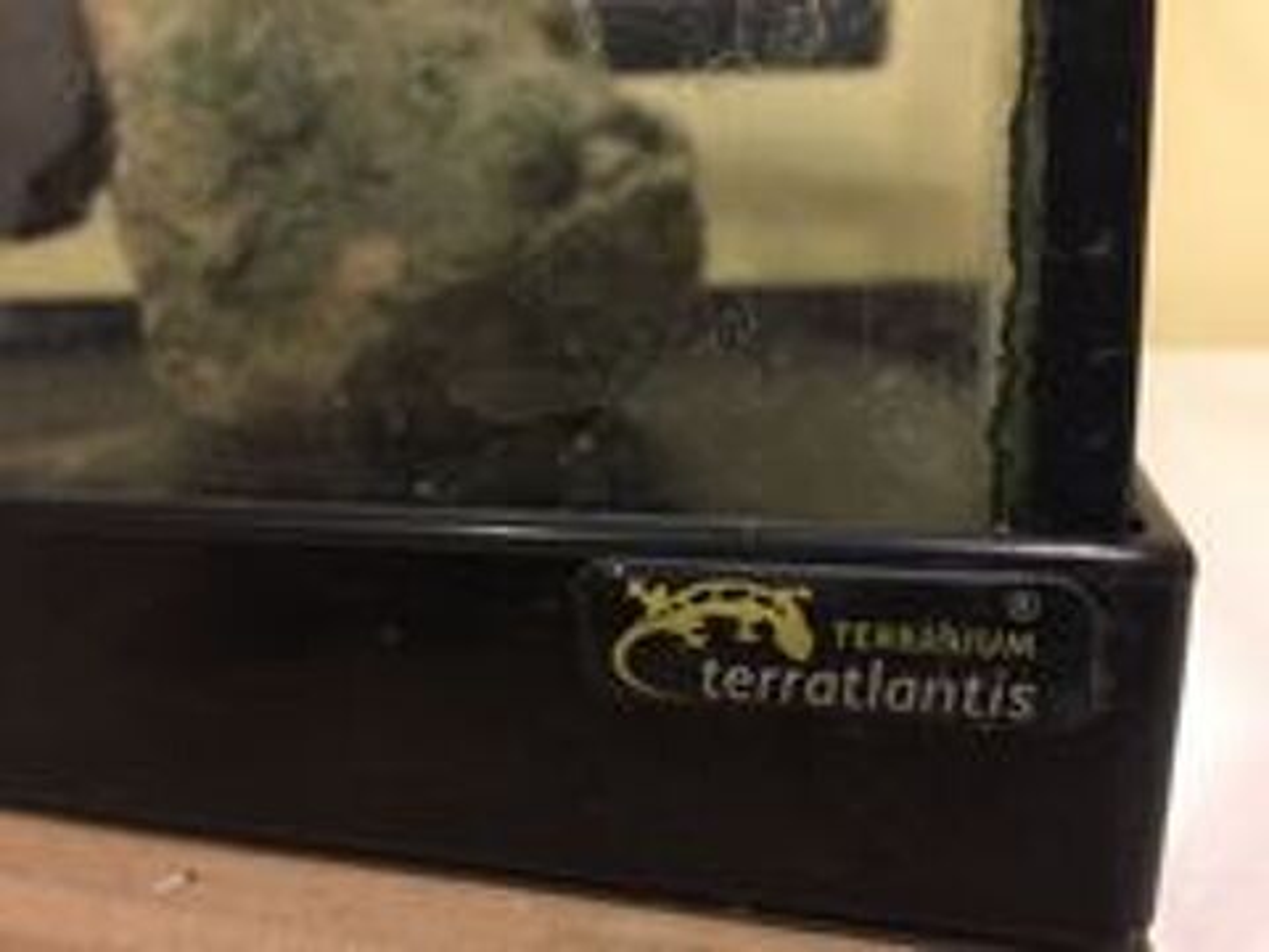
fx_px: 1063
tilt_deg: -16.0
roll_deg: +2.2
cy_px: 476
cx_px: 634
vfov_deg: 48.2
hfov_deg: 61.7
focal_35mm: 29
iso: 500
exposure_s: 1/17
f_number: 2.2
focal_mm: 4.15
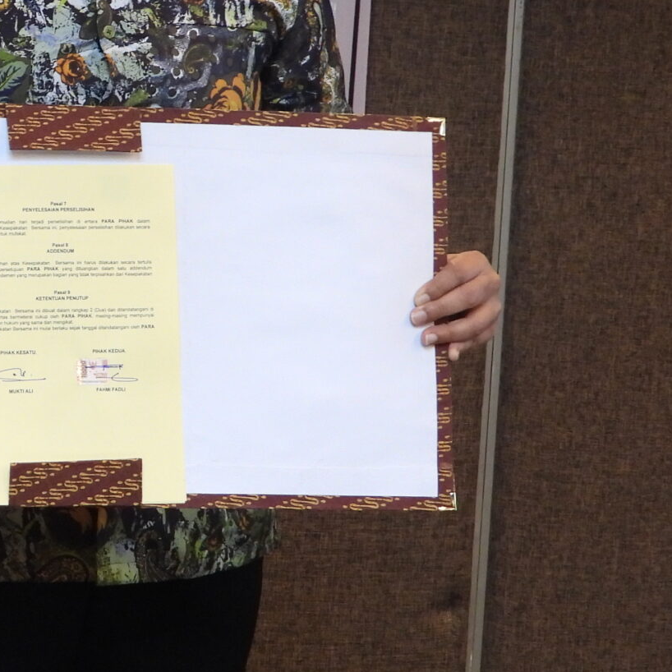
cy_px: 269
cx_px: -113
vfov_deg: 10.5
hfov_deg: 10.4
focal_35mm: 166
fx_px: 3646
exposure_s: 1/15
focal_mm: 10.7
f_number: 3.5
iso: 400
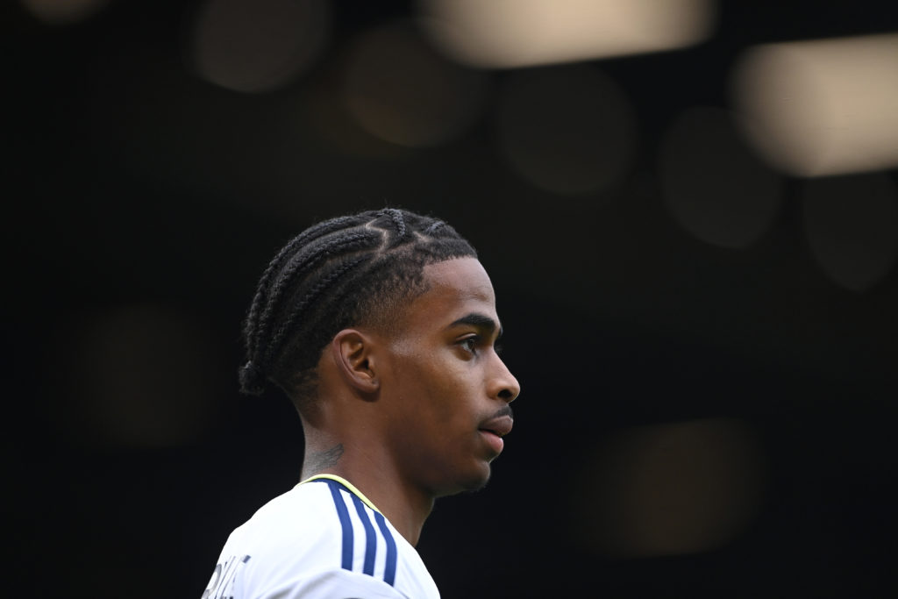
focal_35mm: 400
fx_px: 9978
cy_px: 300
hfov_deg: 5.2
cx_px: 449
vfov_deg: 3.4
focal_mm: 400
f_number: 3.2
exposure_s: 1/2000
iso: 1000
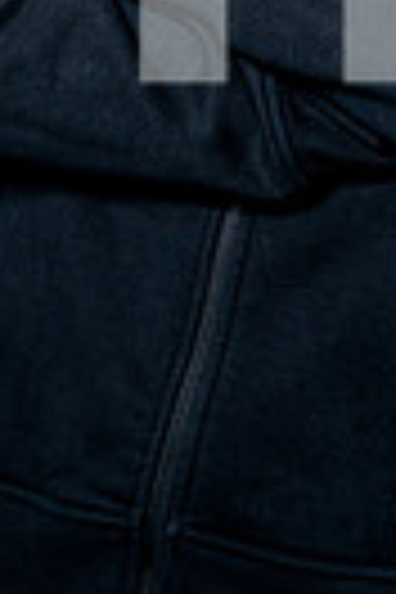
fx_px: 3036
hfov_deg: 7.5
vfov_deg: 10.7
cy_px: -369
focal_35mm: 184
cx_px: 302
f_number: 5.6
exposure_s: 1/250
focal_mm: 54
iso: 320
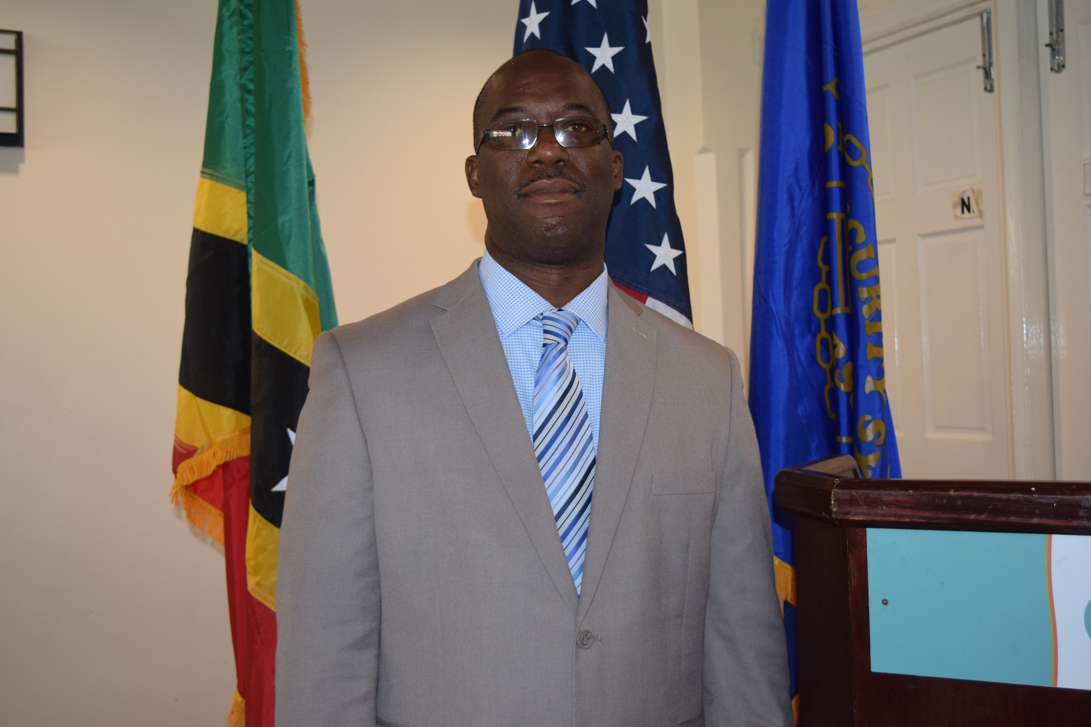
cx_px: 546
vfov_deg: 30.8
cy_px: 364
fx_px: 1318
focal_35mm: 44
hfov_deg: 45.0
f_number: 4.2
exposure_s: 1/60
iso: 1000
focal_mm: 29
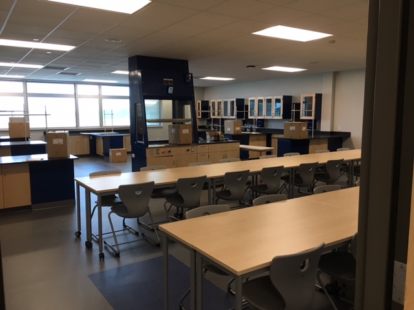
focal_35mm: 29
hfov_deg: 61.7
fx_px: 347
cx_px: 207
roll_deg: +1.1
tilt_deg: -7.2
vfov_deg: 48.2
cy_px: 155
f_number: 2.2
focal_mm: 4.15
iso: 40
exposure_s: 1/30
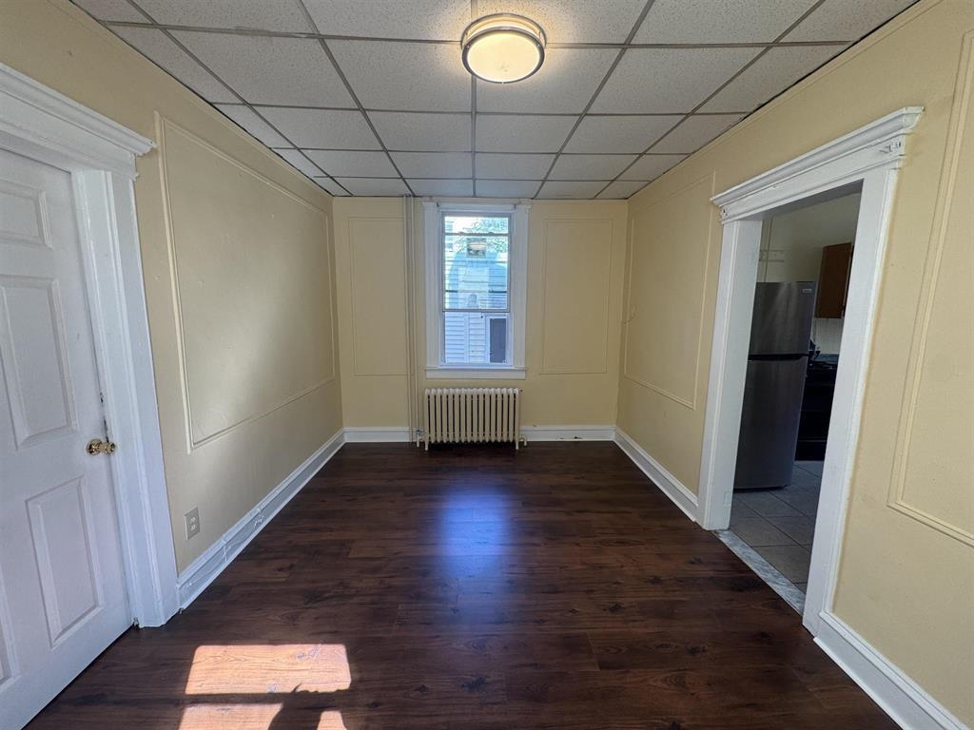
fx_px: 394
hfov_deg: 102.1
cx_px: 487
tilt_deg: -9.6
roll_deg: -0.6
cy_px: 365
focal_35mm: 14
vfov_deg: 85.7
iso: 100
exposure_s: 1/120
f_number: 2.2
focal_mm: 2.22
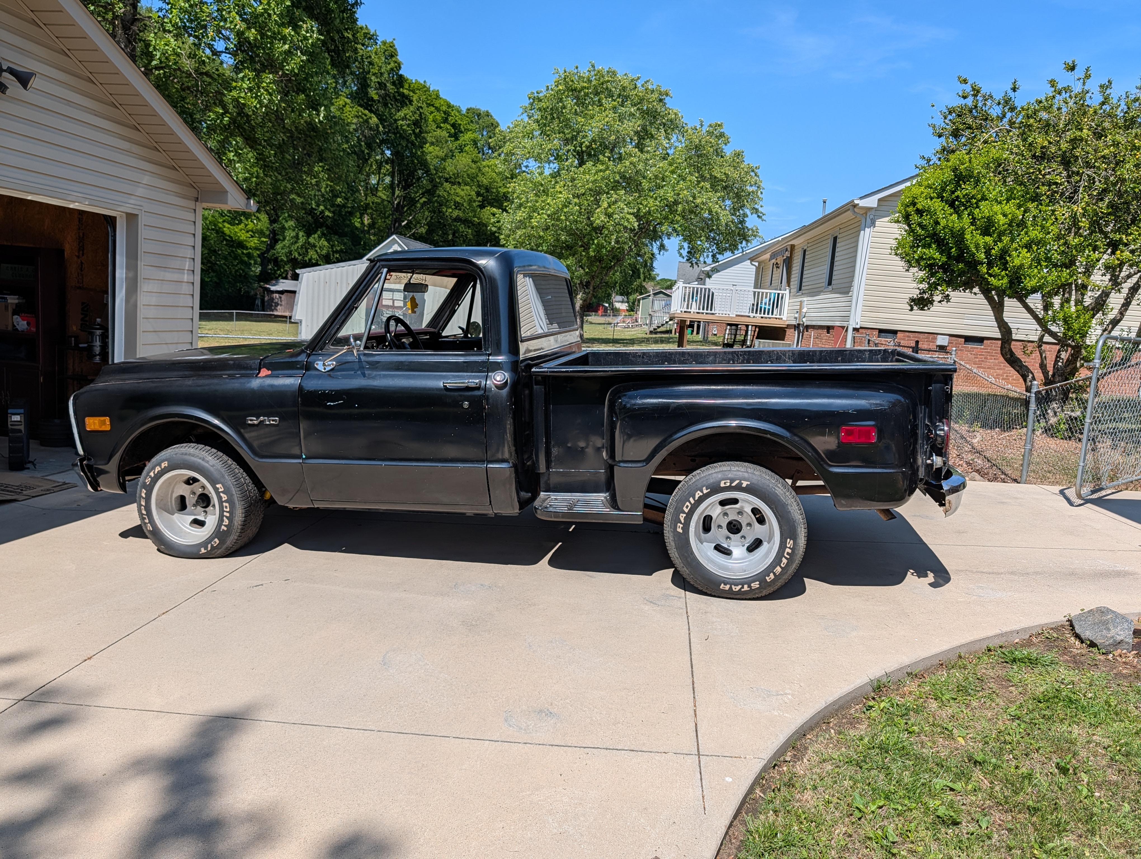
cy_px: 430
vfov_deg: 56.9
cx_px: 570
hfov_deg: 71.5
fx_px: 792
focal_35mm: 24
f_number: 1.68
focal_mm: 6.9
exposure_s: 1/11236
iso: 21
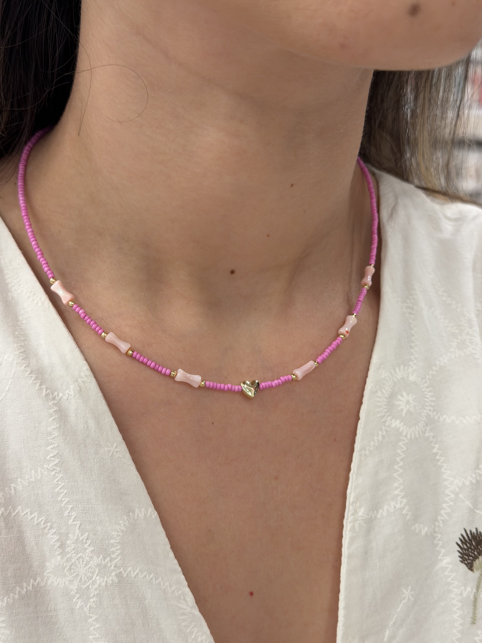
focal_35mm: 48
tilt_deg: -18.4
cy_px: 322
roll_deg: -5.0
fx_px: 891
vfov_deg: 39.7
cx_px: 241
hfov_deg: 30.3
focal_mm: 6.76
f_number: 1.78
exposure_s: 1/100
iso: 80
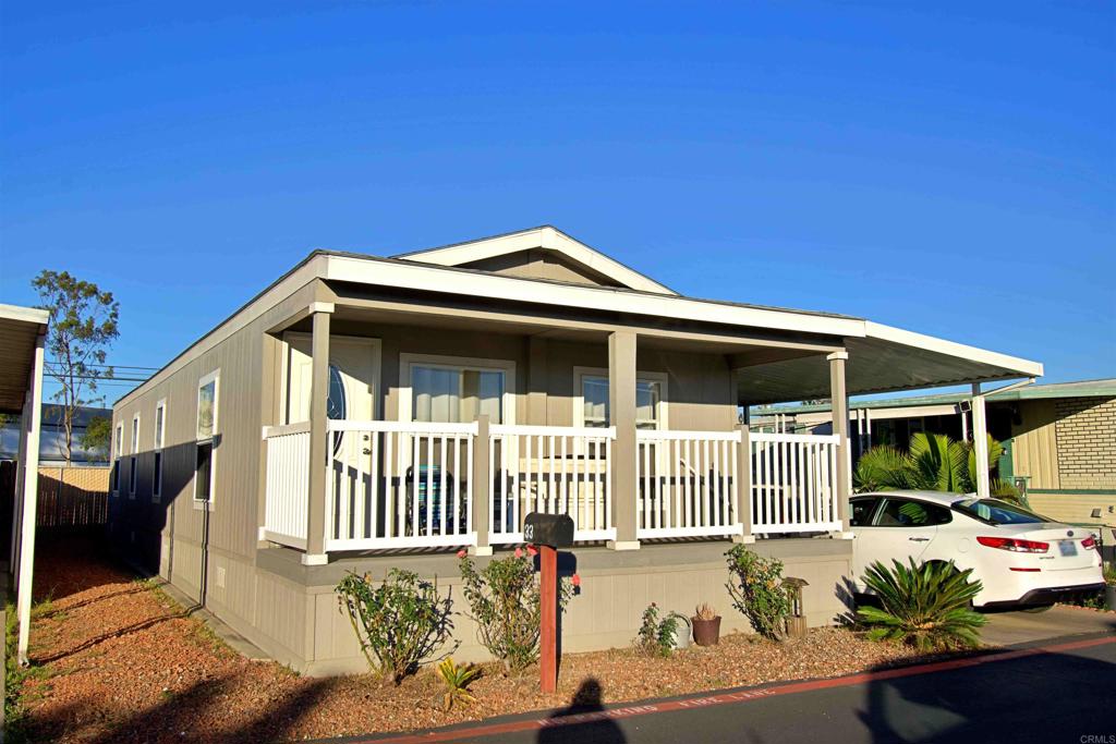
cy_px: 372
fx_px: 930
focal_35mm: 30
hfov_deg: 61.9
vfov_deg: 43.6
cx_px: 558
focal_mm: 20
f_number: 10
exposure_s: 1/400
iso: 100
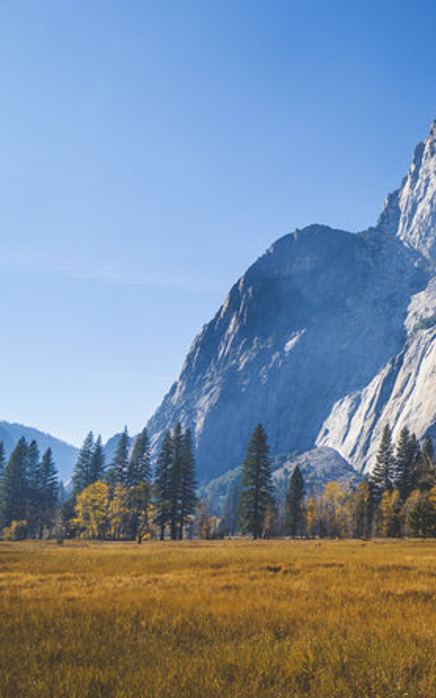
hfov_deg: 24.8
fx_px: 837
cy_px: 313
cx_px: 587
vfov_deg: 45.2
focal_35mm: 44
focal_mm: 24
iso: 160
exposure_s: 1/1250
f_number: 2.8
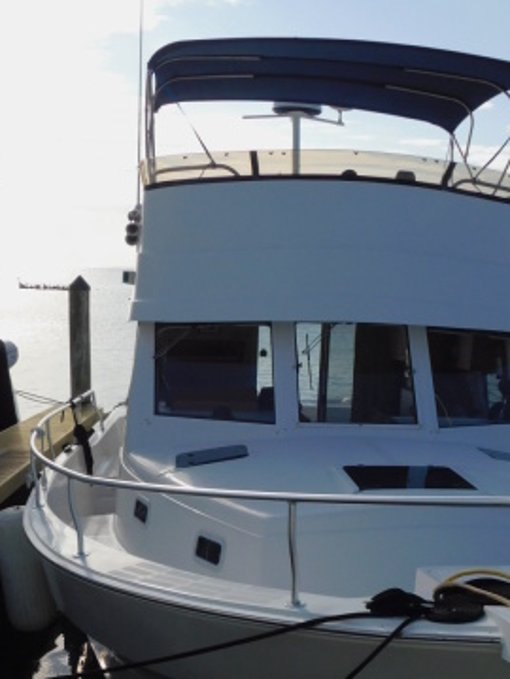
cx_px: 291
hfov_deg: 29.1
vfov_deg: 37.6
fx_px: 982
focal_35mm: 50
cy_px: 470
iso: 125
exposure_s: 1/640
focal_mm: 5.3
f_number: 6.4
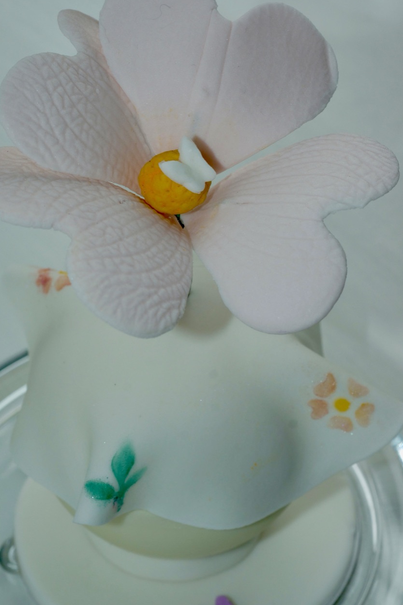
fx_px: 1411
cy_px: 296
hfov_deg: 16.3
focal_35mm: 84
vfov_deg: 24.2
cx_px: 179
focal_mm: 50
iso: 400
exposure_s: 1/80
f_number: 9
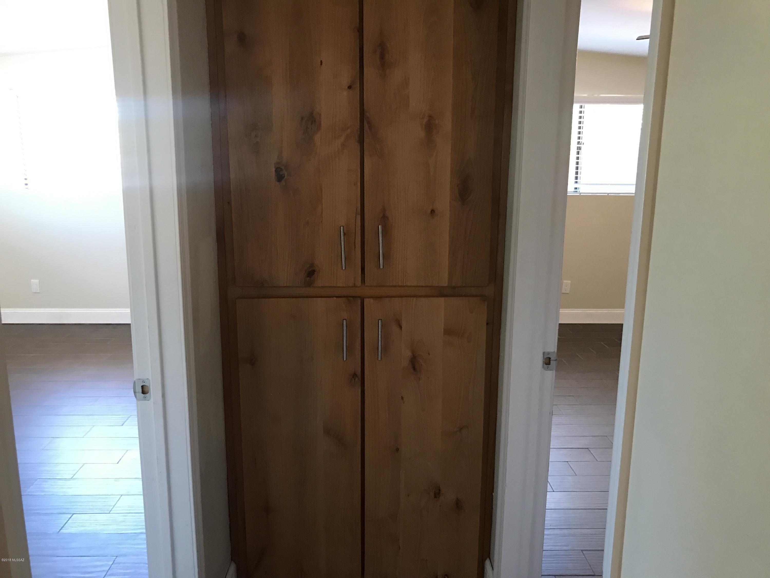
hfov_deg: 63.4
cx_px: 385
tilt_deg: -11.2
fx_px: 623
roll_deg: +0.2
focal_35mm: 28
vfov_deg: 49.7
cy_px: 289
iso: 80
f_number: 1.8
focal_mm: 3.99
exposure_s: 1/15
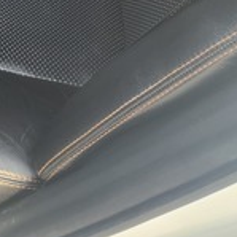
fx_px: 635
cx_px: -38
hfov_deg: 20.0
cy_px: -178
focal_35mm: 82
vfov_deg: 17.5
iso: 125
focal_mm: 5.4
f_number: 1.8
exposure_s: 1/180
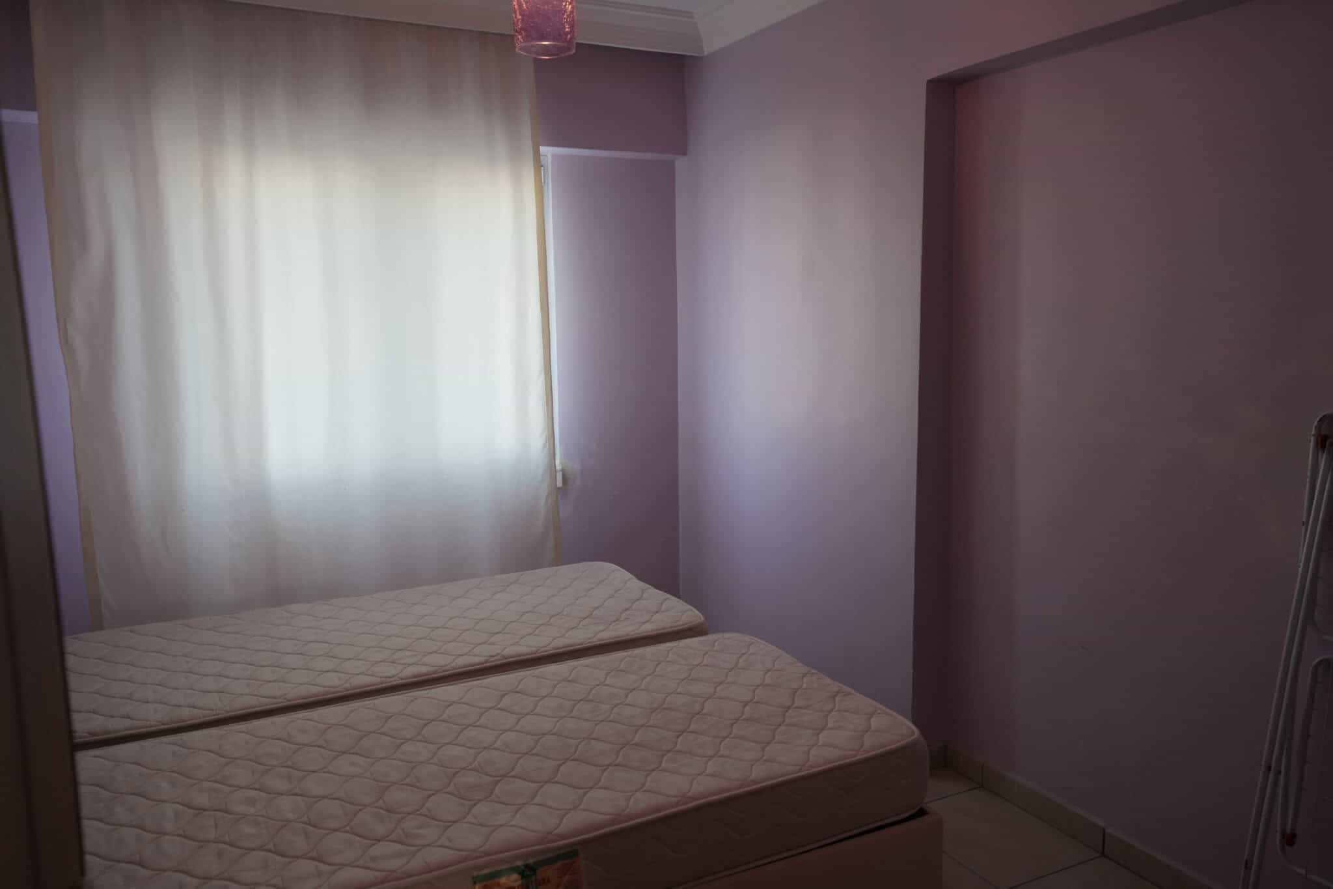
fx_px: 1037
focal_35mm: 28
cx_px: 666
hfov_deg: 65.5
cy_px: 444
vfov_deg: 46.4
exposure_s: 1/160
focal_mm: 28
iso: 800
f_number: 4
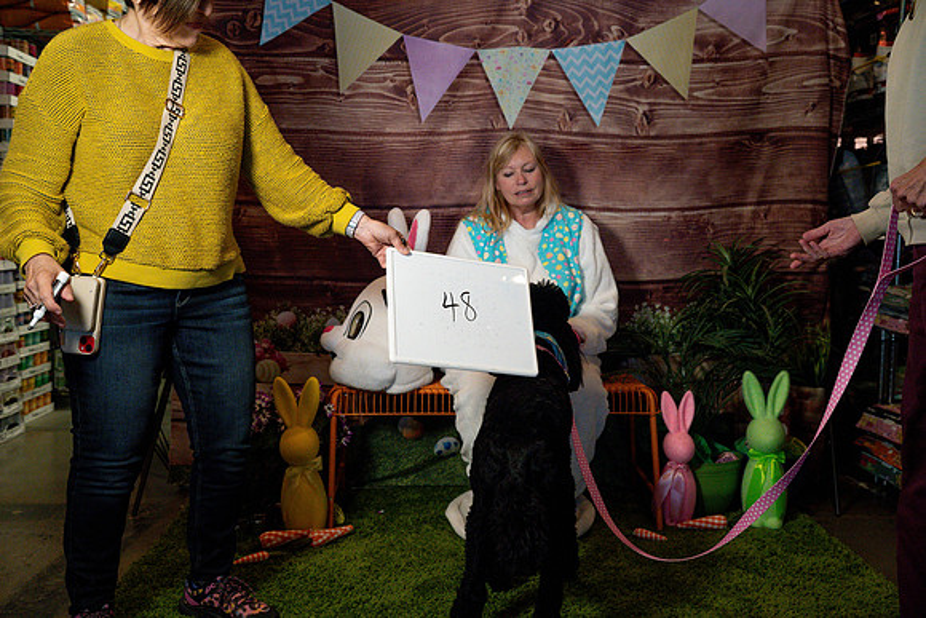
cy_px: 309
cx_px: 463
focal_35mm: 35
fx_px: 900
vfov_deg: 37.9
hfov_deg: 54.4
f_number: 4.5
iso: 8000
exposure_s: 1/500
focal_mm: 35
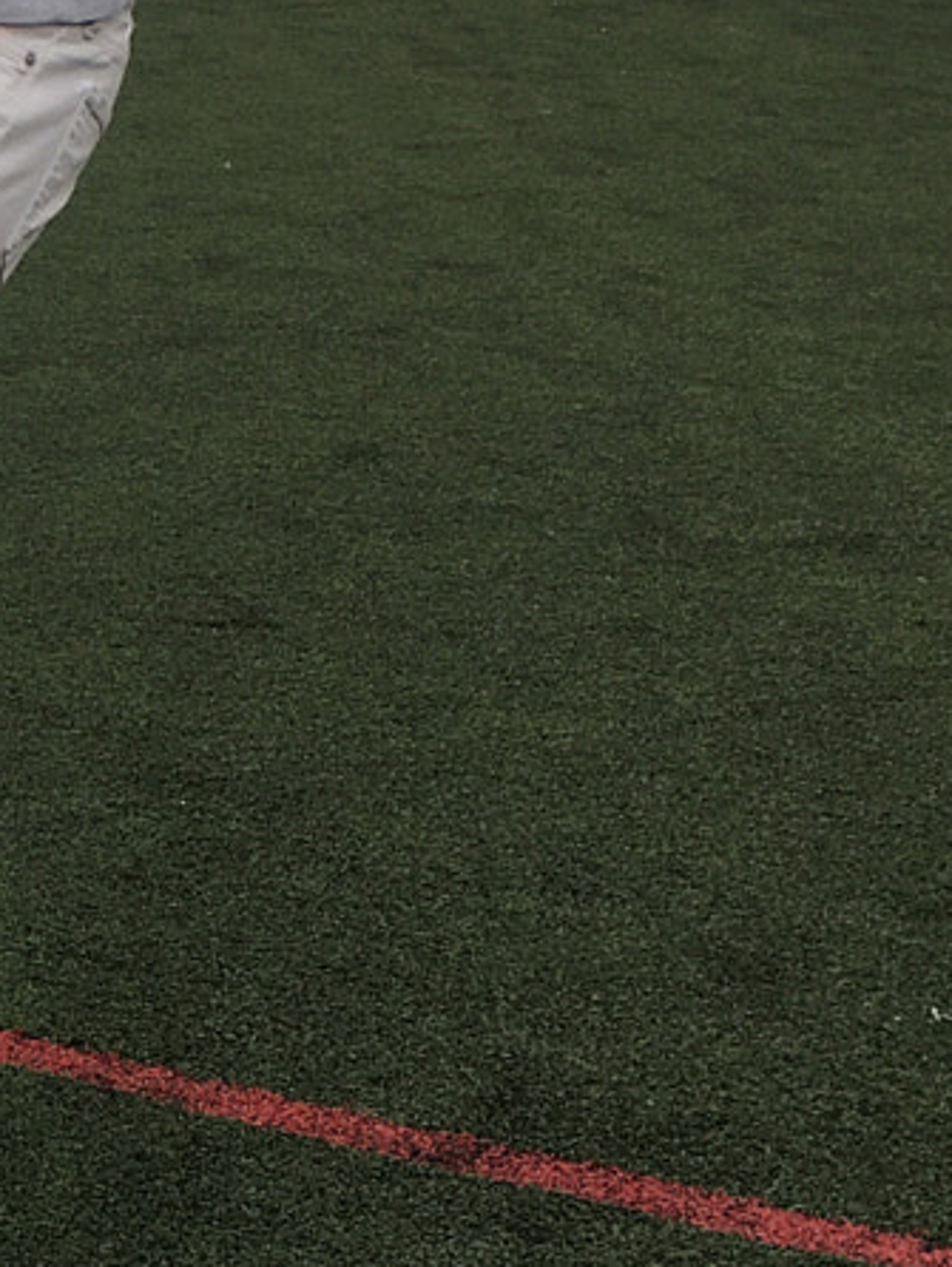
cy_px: 597
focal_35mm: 104
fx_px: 3810
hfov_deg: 13.6
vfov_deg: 18.9
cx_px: -358
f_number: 2.2
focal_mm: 4.15
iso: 25
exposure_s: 1/336
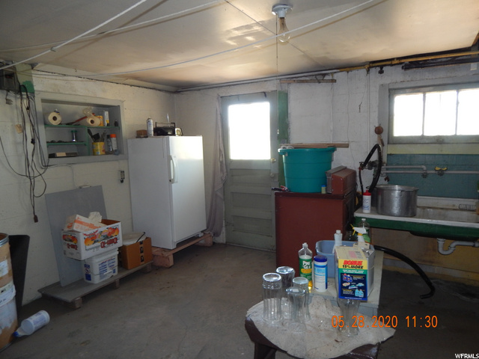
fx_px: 318
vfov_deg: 58.9
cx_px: 240
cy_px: 180
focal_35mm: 23
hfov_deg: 73.9
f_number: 3
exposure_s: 1/30
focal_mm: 4
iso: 200
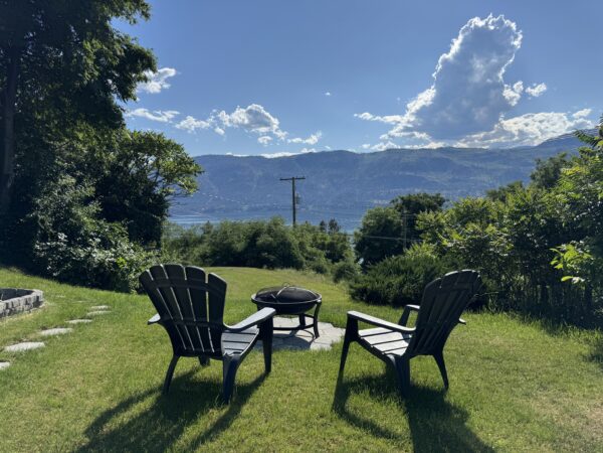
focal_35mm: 24
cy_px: 226
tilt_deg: -3.0
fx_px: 418
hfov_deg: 71.6
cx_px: 302
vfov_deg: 56.8
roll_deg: +1.7
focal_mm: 6.76
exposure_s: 1/7092
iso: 80
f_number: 1.78
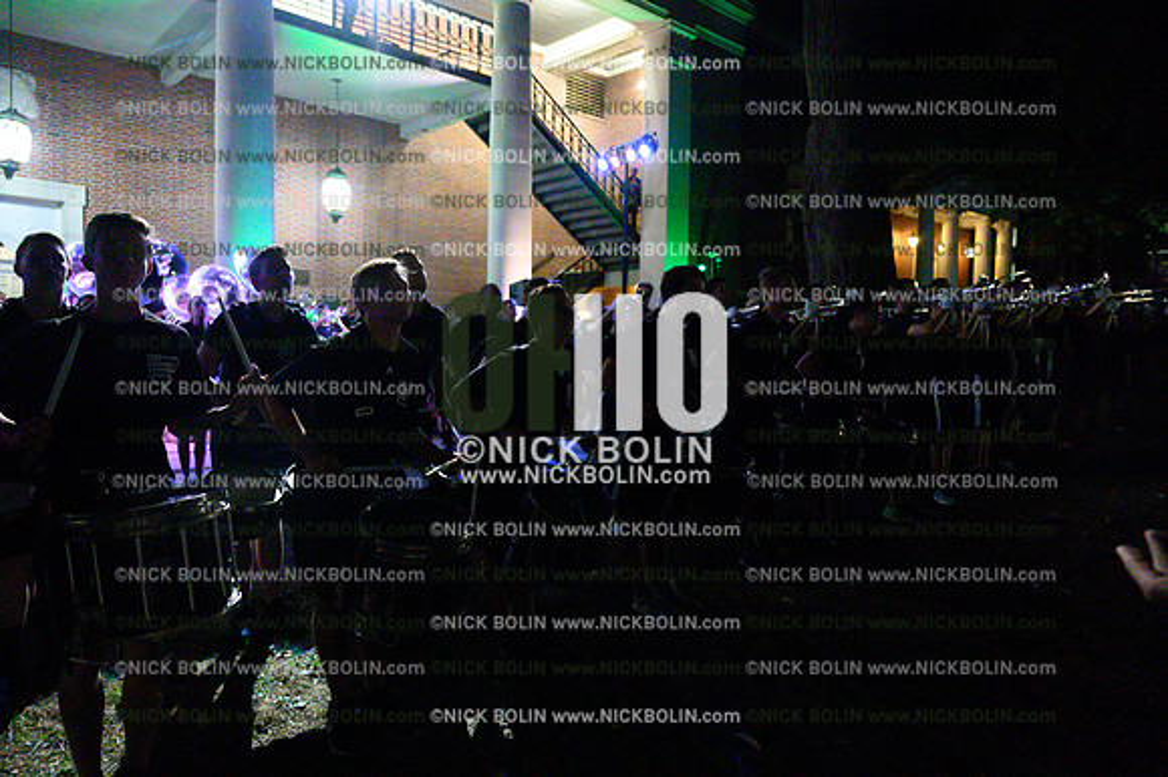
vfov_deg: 53.1
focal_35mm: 24
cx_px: 584
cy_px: 388
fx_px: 778
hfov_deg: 73.8
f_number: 4
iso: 51200
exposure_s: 1/500
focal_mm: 24
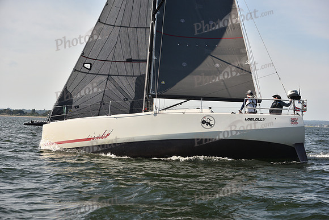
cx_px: 164
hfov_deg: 28.8
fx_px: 640
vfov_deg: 19.5
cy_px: 110
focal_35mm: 70
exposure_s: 1/640
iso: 250
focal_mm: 70
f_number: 5.6
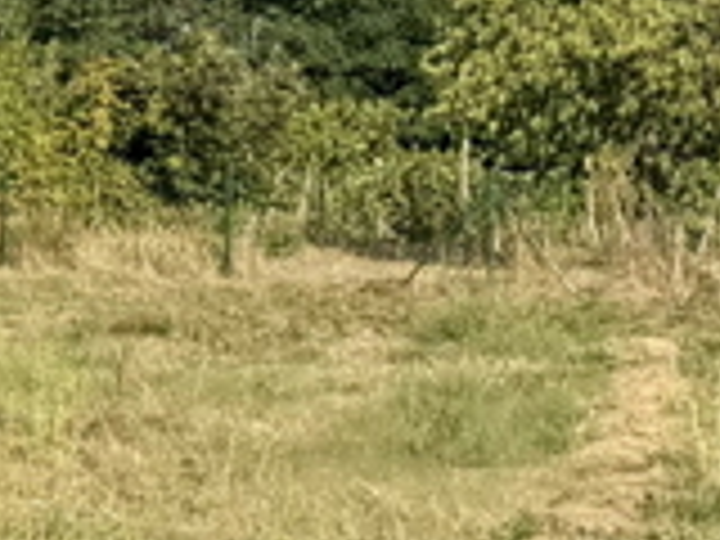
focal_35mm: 180
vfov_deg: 8.1
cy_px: -158
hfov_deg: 9.3
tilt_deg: +4.9
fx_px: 3744
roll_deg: -4.5
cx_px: -1233
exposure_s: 1/4405
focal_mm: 6.76
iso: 80
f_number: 1.78
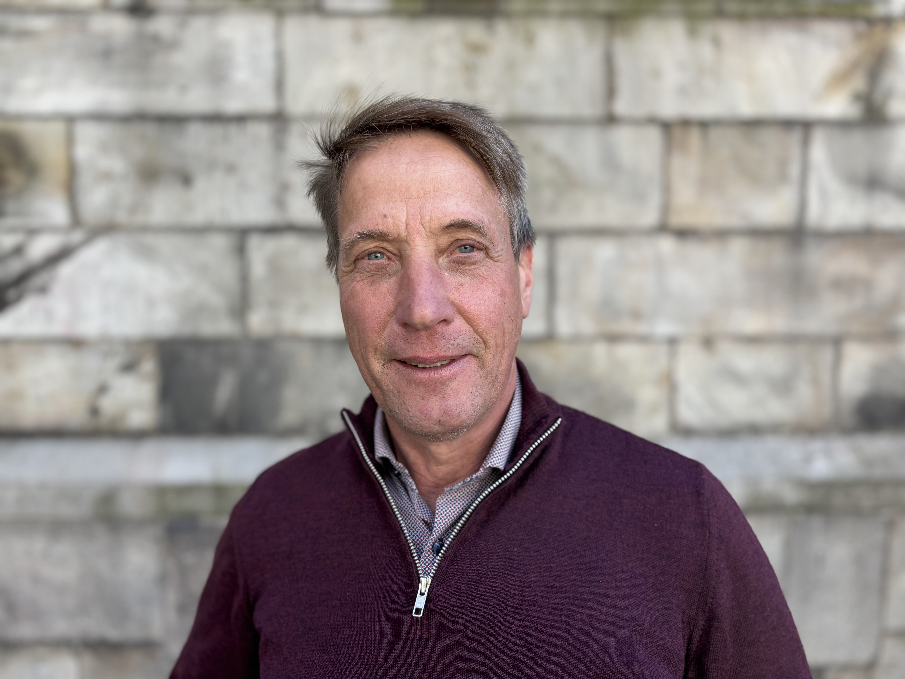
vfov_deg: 53.1
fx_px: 680
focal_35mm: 26
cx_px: 452
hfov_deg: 67.3
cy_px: 340
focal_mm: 5.96
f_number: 1.6
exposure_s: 1/280
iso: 50
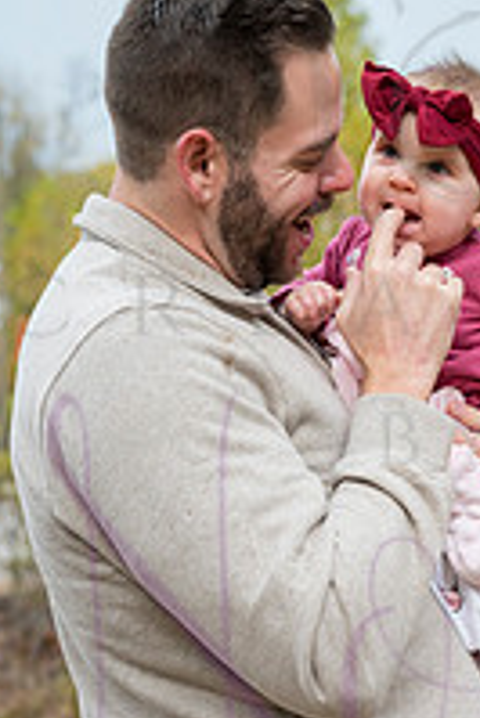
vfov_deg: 18.1
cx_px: 487
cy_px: 433
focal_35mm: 113
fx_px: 2256
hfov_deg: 12.0
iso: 400
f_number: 4
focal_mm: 50
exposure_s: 1/500
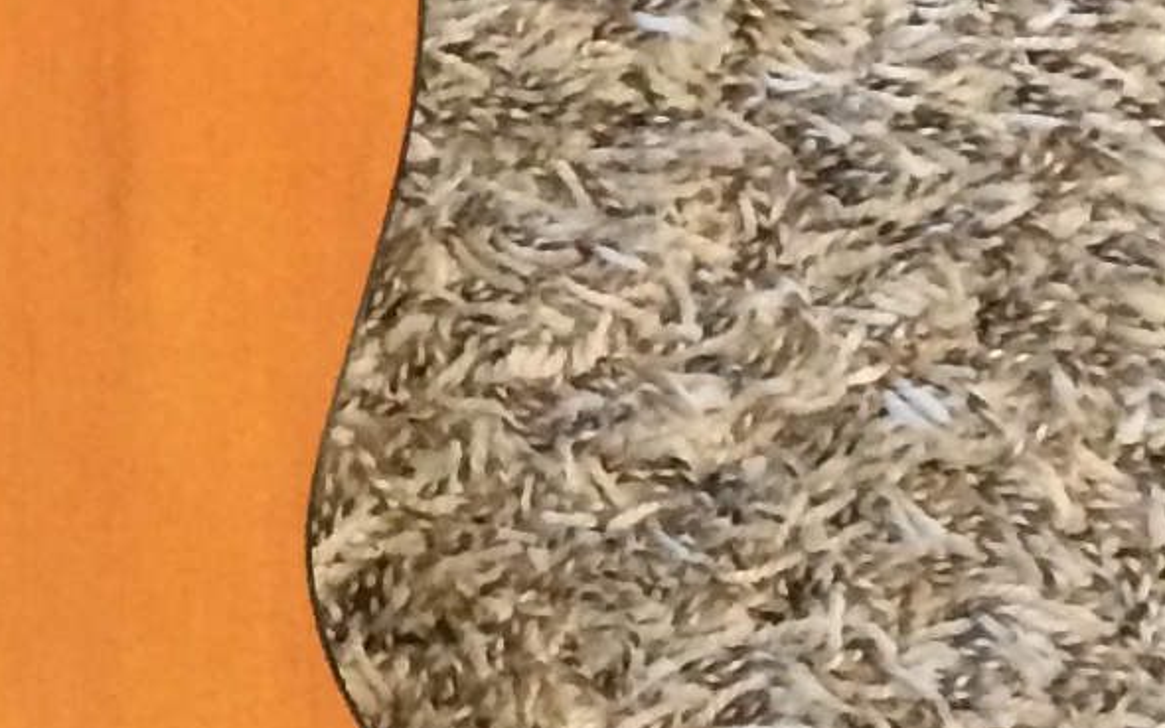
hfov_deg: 11.9
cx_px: -421
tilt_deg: -83.0
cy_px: -253
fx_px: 5399
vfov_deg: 7.6
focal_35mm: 170
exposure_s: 1/24
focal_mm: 4.15
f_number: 2.2
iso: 320
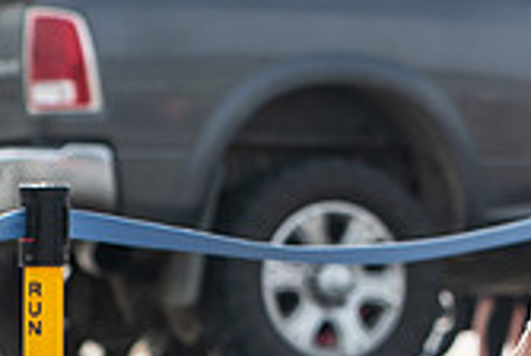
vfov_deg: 2.1
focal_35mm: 646
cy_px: -92
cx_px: 693
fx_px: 9545
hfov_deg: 3.2
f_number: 4.5
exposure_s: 1/1600
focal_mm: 102
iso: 250
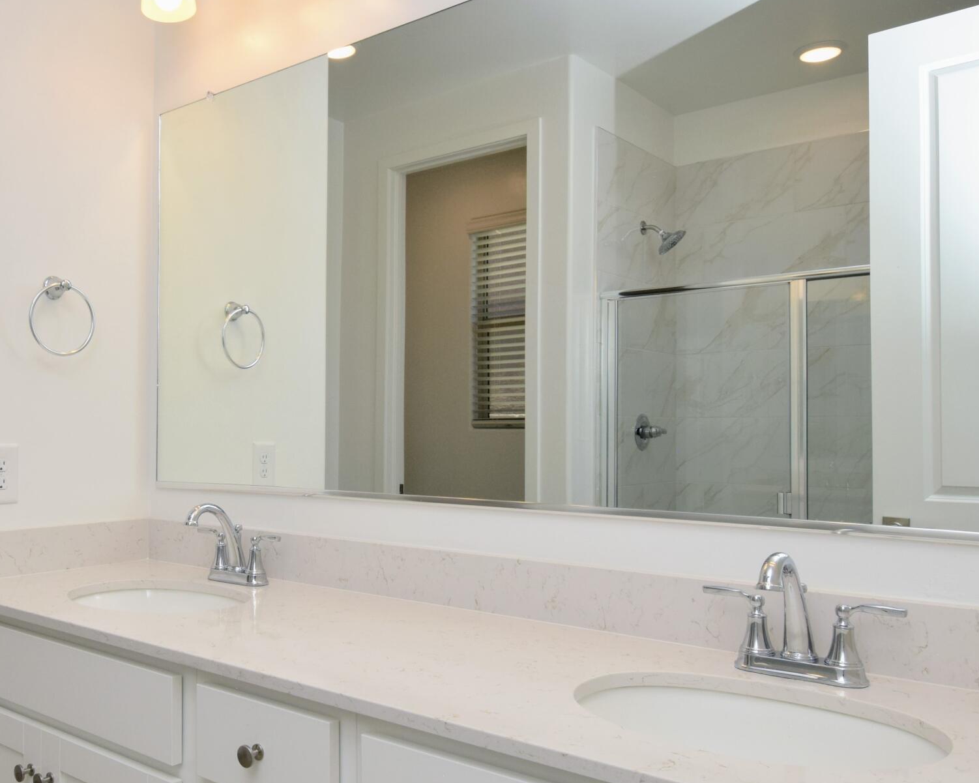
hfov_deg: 55.0
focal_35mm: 31
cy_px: 417
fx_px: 896
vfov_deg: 47.2
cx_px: 263
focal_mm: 11
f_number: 9
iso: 400
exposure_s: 1/200
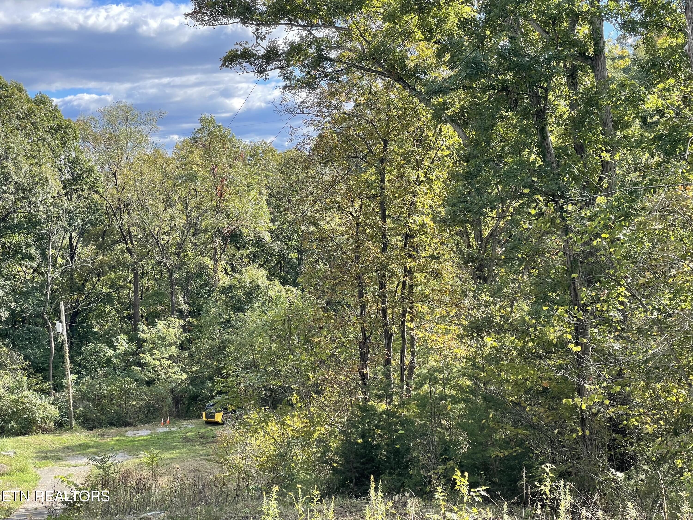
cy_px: 260
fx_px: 1041
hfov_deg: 36.8
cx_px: 346
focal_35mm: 52
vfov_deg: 28.0
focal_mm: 6
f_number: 2
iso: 25
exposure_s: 1/326
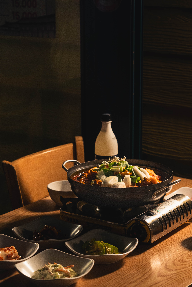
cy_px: 162
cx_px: 100
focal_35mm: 95
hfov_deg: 14.4
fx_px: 760
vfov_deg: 21.4
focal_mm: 83
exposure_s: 1/50
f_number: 5.6
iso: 1000
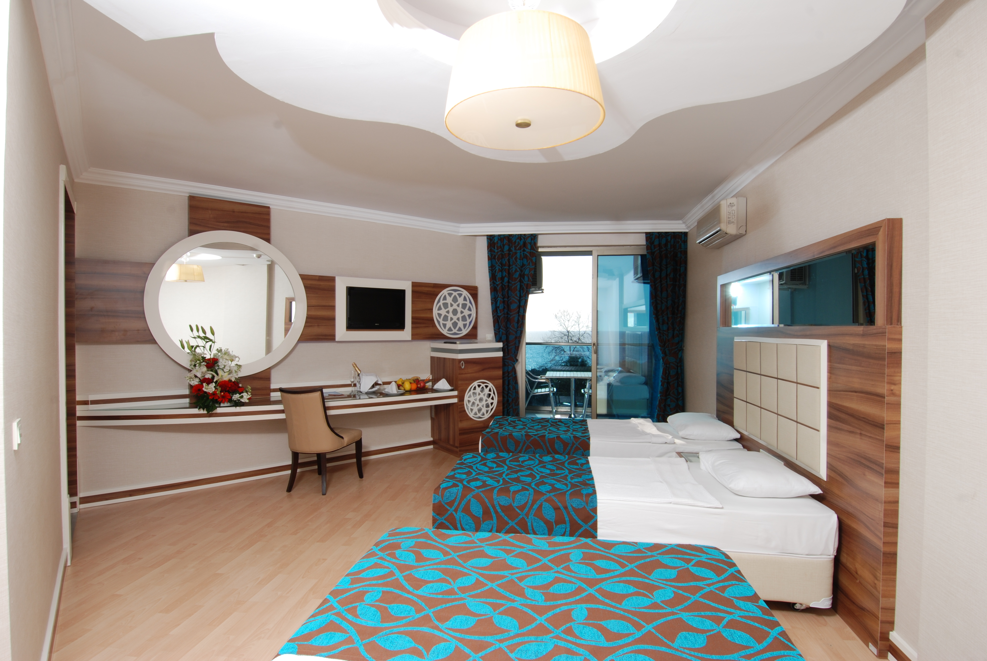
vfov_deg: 67.5
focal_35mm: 18
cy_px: 330
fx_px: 494
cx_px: 494
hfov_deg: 89.9
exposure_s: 1/125
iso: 100
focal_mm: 12
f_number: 14
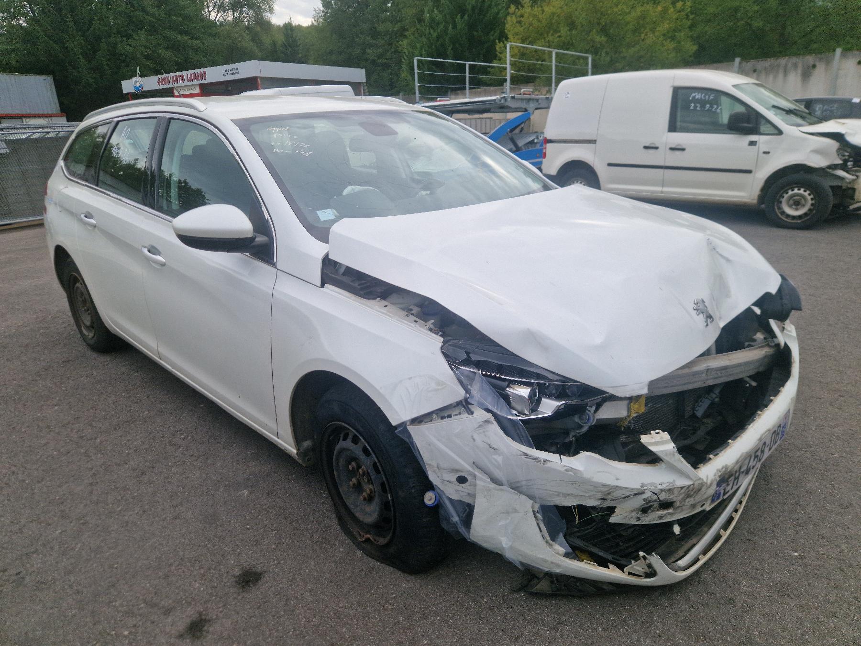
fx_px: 572
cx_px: 430
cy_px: 323
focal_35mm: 23
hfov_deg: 73.9
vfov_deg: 58.9
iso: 50
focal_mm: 5.4
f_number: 1.8
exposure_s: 1/714
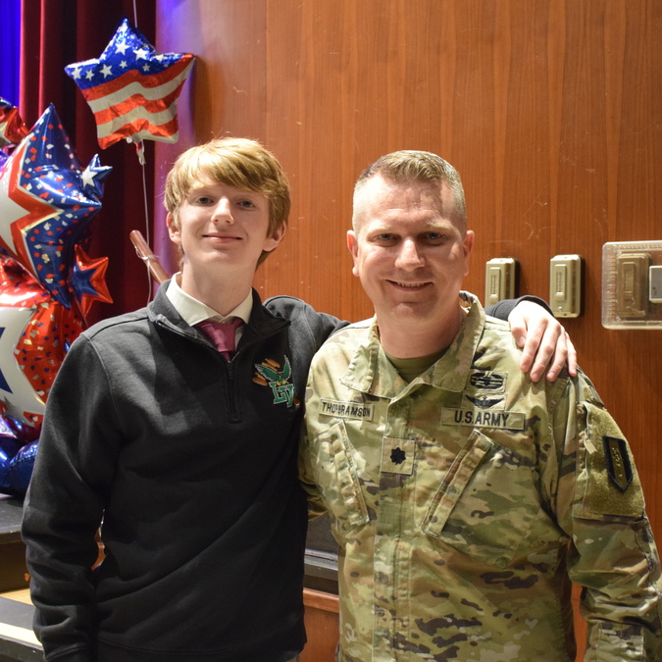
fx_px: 1255
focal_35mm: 58
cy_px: 331
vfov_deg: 29.6
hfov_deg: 29.5
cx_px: 308
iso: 2500
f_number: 4
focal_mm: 30
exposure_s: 1/60
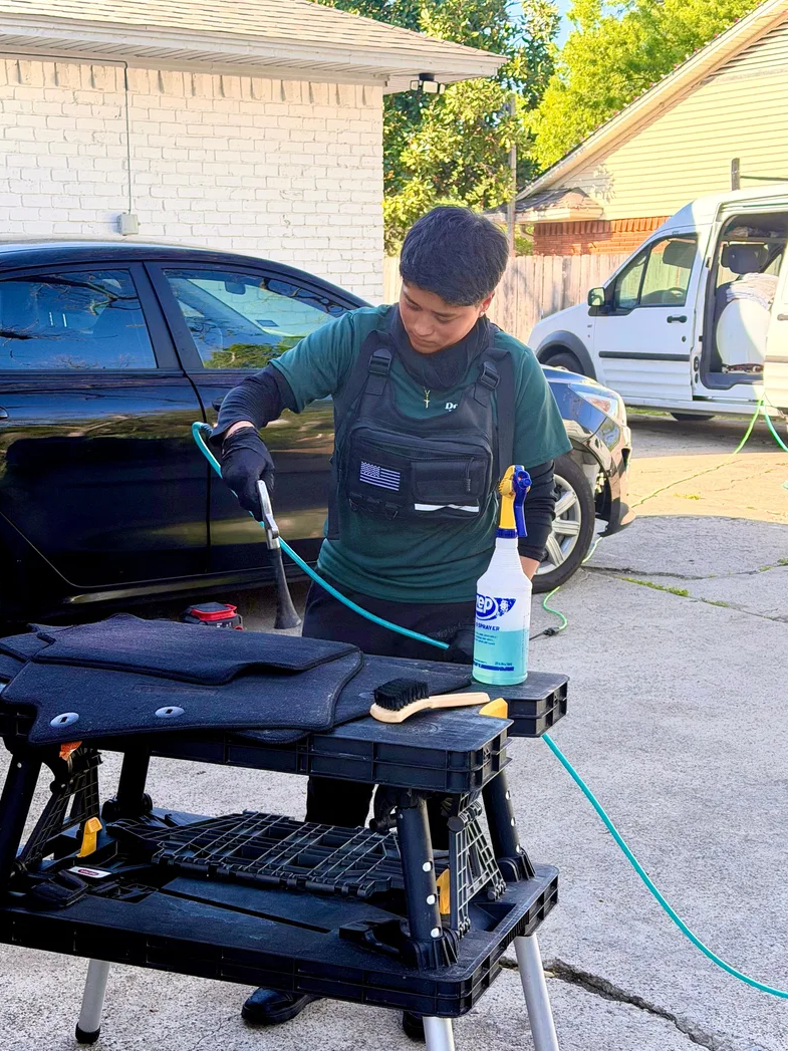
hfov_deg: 26.5
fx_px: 1670
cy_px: 544
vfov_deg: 34.9
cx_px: 417
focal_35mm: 55
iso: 100
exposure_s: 1/1013
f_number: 1.78
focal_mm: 6.76
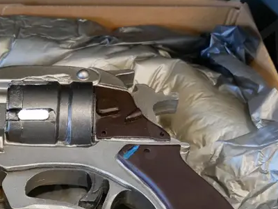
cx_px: 7
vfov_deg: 16.3
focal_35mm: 87
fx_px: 699
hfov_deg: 21.8
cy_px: 245
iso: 640
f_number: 3.8
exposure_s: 1/60
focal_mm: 17
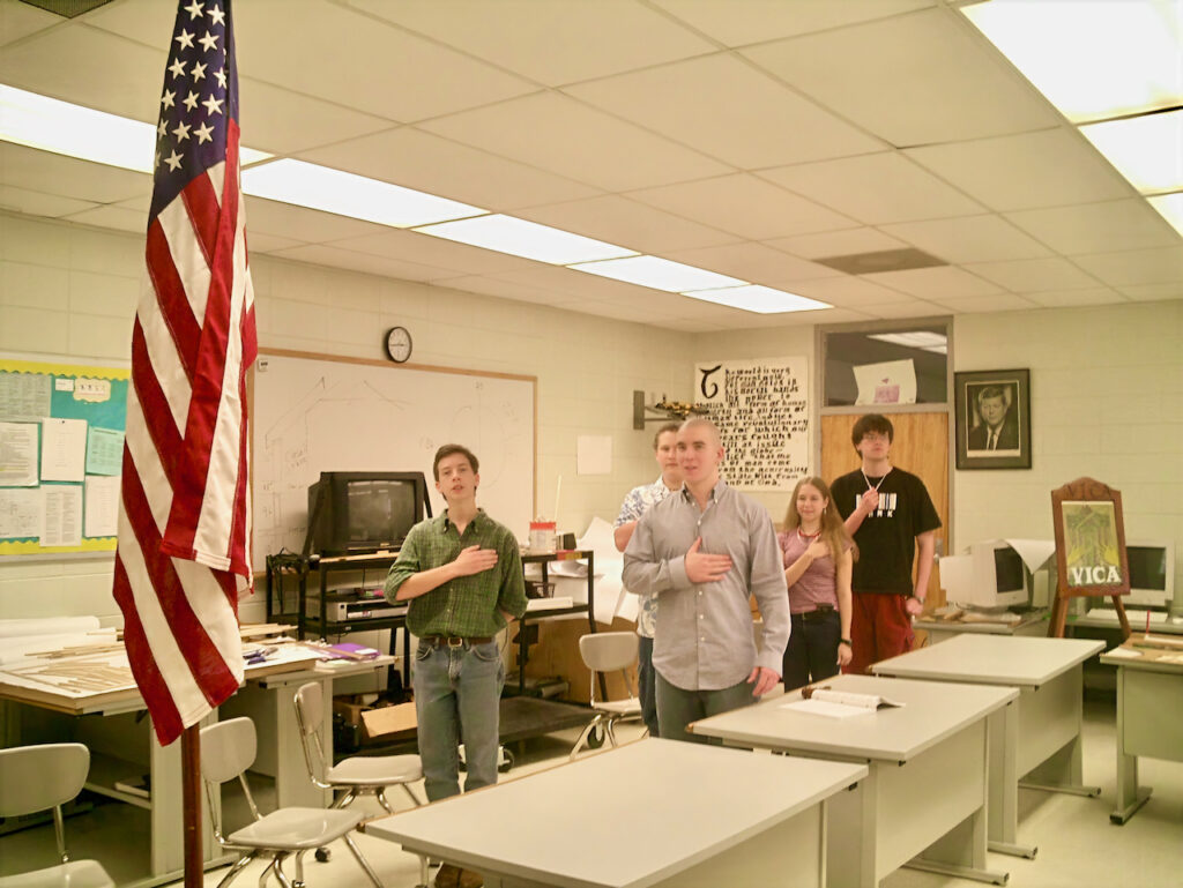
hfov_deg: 52.6
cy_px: 444
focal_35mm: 35
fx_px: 1197
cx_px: 592
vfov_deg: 40.7
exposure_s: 1/40
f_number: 4.2
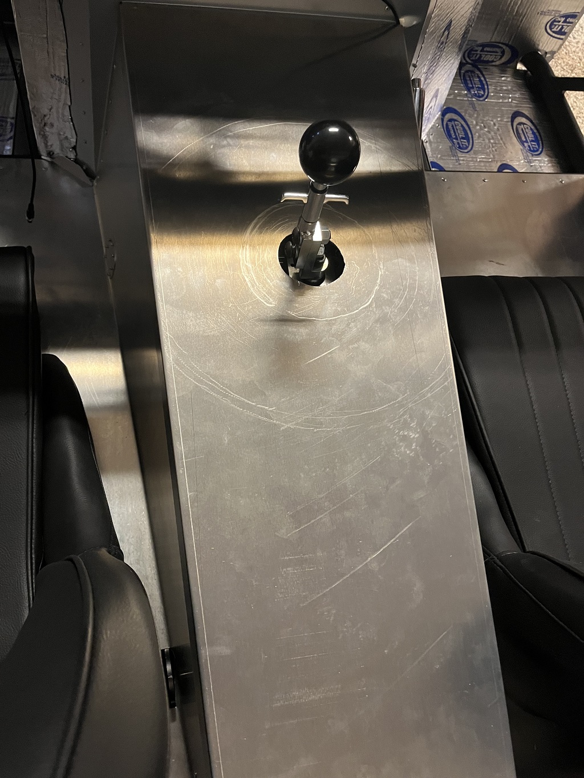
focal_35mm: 26
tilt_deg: -64.7
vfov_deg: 67.3
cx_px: 292
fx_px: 585
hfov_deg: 53.1
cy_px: 389
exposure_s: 1/40
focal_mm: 5.1
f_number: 1.6
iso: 400
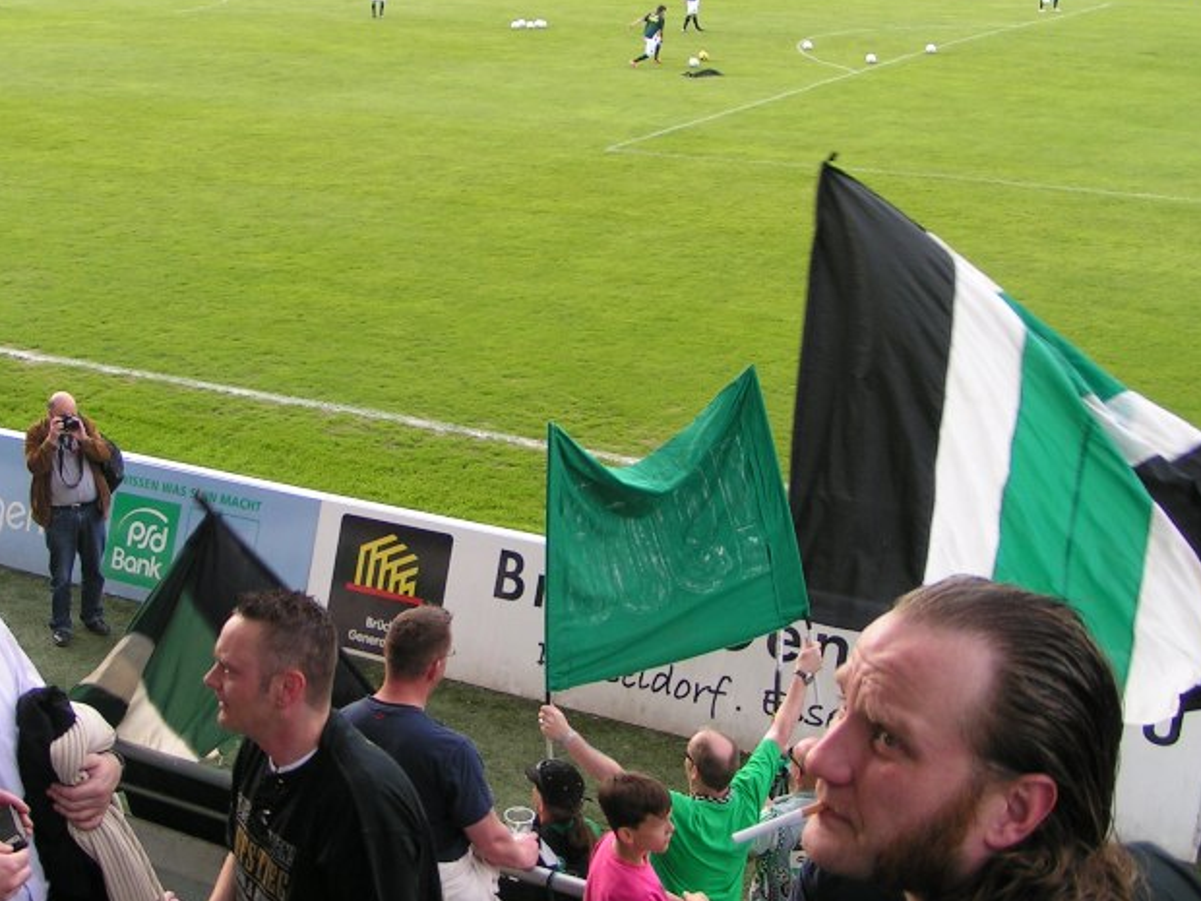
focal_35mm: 49
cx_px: 446
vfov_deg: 29.7
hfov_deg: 38.6
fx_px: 1700
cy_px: 401
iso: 50
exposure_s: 1/100
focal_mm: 5.8
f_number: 4
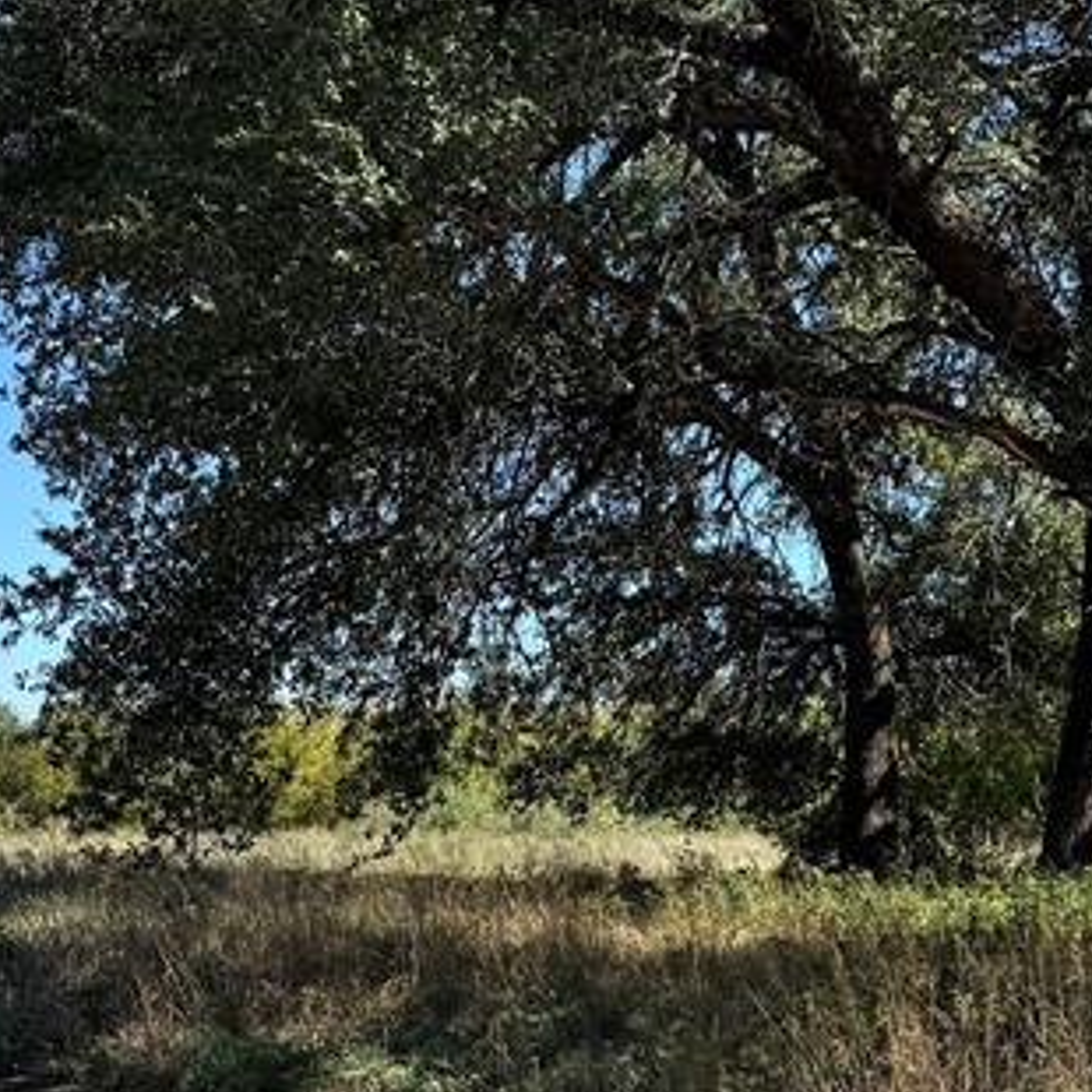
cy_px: 1007
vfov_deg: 23.9
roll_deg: +0.0
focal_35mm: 70
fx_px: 2498
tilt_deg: -3.3
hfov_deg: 24.6
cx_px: 609
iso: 80
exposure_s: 1/3413
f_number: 1.78
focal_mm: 6.76
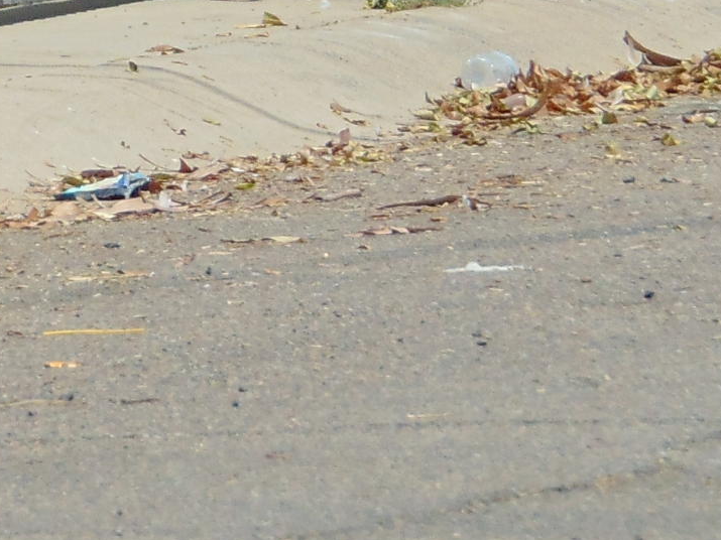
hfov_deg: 1.9
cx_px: -2
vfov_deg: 1.4
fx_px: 21845
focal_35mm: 1049
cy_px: -456
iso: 80
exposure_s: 1/800
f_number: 4.1
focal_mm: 44.9
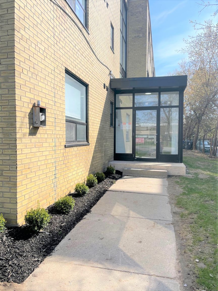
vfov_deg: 67.3
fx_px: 218
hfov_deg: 53.1
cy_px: 146
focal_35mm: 26
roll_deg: +0.3
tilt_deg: -2.3
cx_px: 109
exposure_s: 1/2717
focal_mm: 5.1
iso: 32
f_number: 1.6
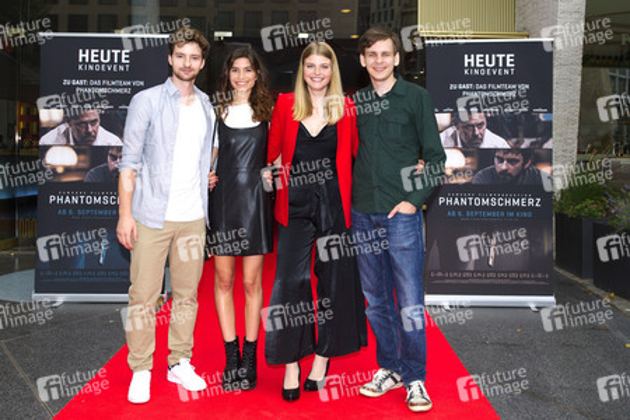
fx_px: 507
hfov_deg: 63.7
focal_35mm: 29
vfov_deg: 45.0
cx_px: 315
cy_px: 210
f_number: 5
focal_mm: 29
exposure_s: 1/200
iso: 250
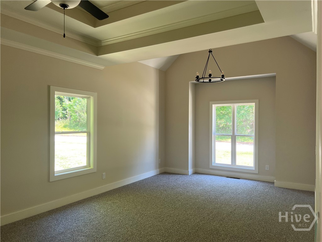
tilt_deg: -0.1
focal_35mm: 26
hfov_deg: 67.3
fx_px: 242
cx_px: 161
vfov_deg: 53.1
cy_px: 121
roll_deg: -0.8
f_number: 1.5
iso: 100
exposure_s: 1/121
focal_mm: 5.7
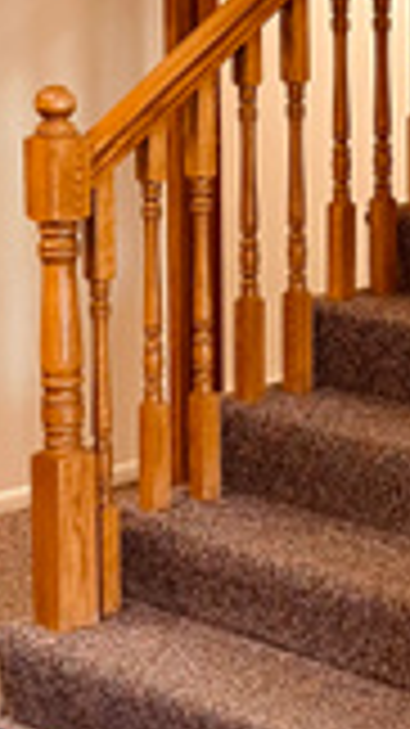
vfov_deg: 19.0
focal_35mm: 112
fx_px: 2167
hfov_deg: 10.6
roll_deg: -0.5
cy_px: 176
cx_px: 545
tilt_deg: -6.5
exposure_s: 1/60
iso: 125
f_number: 1.8
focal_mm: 4.25
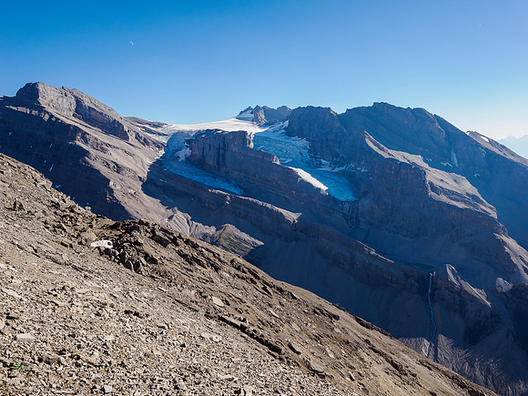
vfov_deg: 49.7
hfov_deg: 63.4
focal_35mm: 28
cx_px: 264
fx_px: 427
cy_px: 198
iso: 200
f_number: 8
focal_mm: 14
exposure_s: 1/320
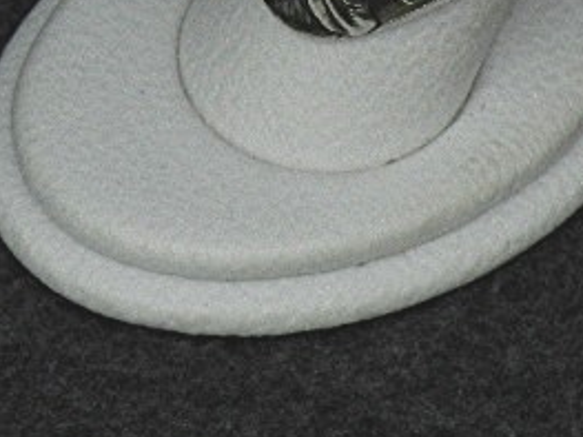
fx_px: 4747
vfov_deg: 5.2
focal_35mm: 282
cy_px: -67
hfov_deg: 7.0
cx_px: 386
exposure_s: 1/30
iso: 800
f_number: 9.2
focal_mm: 20.9
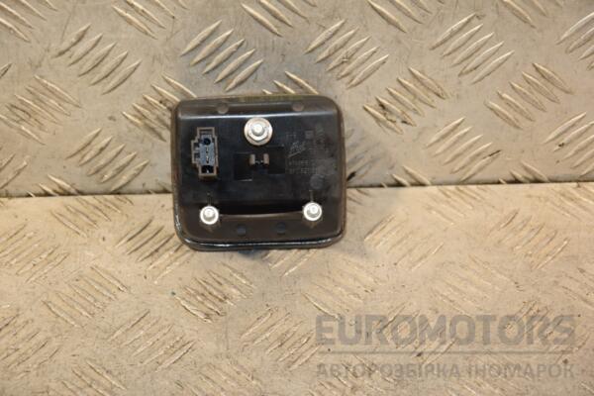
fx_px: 1732
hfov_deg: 19.5
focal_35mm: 105
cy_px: 198
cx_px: 297
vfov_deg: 13.0
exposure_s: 1/125
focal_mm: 70
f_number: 5.3
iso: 800
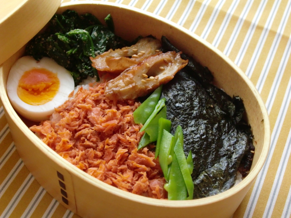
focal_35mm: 55
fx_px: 462
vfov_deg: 26.6
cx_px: 146
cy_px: 109
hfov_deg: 34.9
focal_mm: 9.8
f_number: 3.6
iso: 400
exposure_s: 1/20
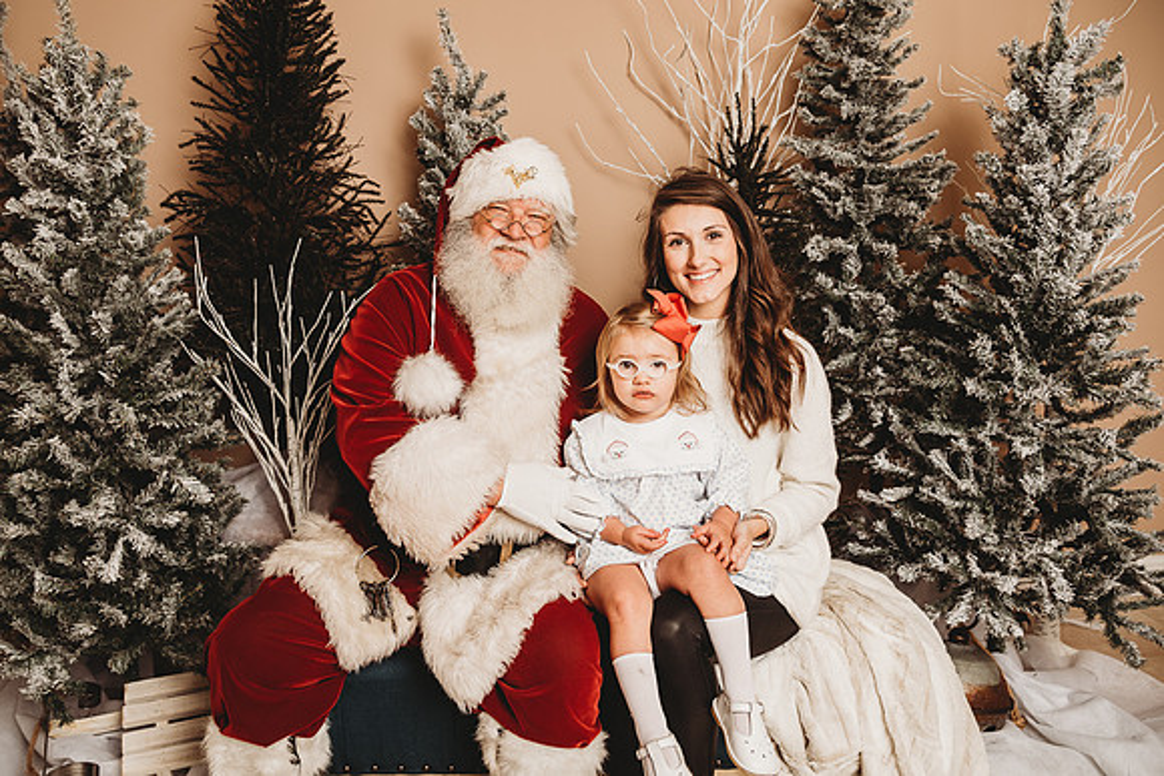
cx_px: 535
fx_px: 897
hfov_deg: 65.9
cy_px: 343
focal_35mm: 28
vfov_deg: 46.7
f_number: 4
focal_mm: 24
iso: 100
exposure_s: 1/160
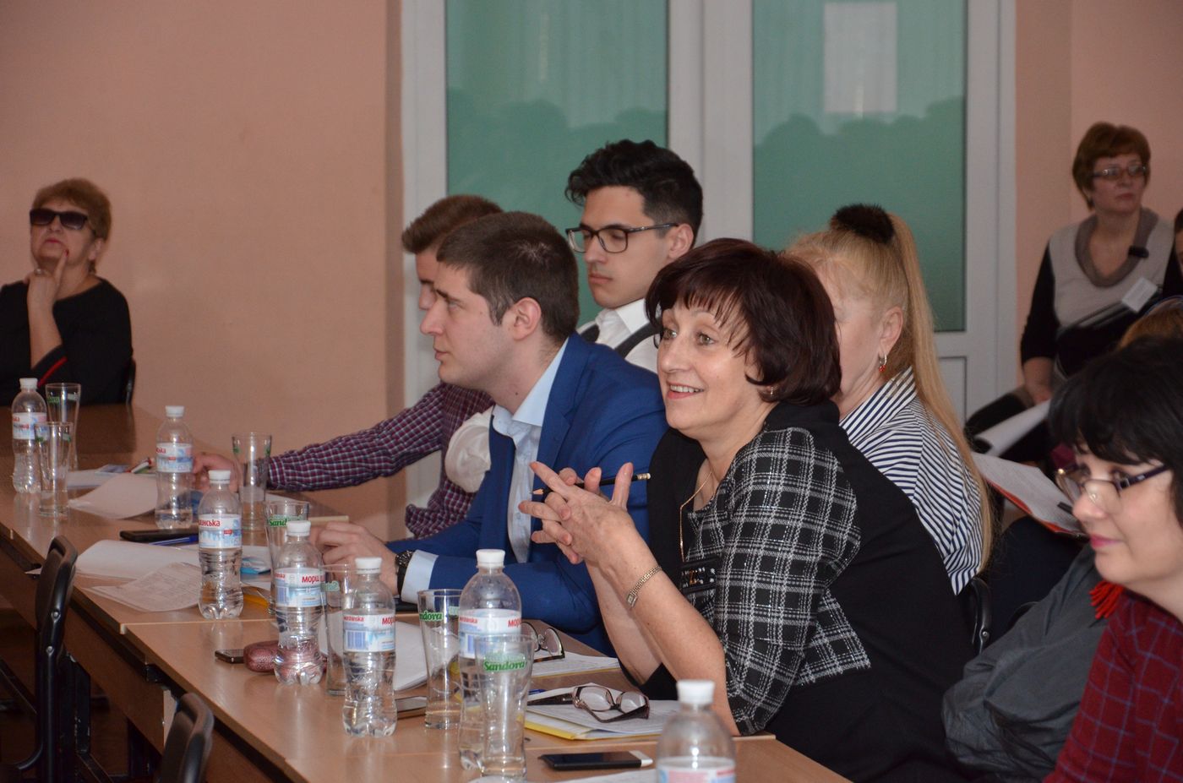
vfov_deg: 11.4
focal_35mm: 120
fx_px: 3935
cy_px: 392
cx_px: 592
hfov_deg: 17.1
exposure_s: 1/200
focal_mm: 80
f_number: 5.3
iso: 1000
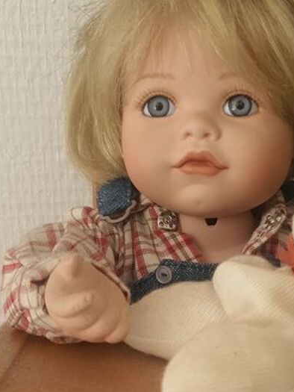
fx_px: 747
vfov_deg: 27.5
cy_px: 402
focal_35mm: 66
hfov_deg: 22.0
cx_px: 225
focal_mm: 4.3
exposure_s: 1/100
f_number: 1.5
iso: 100
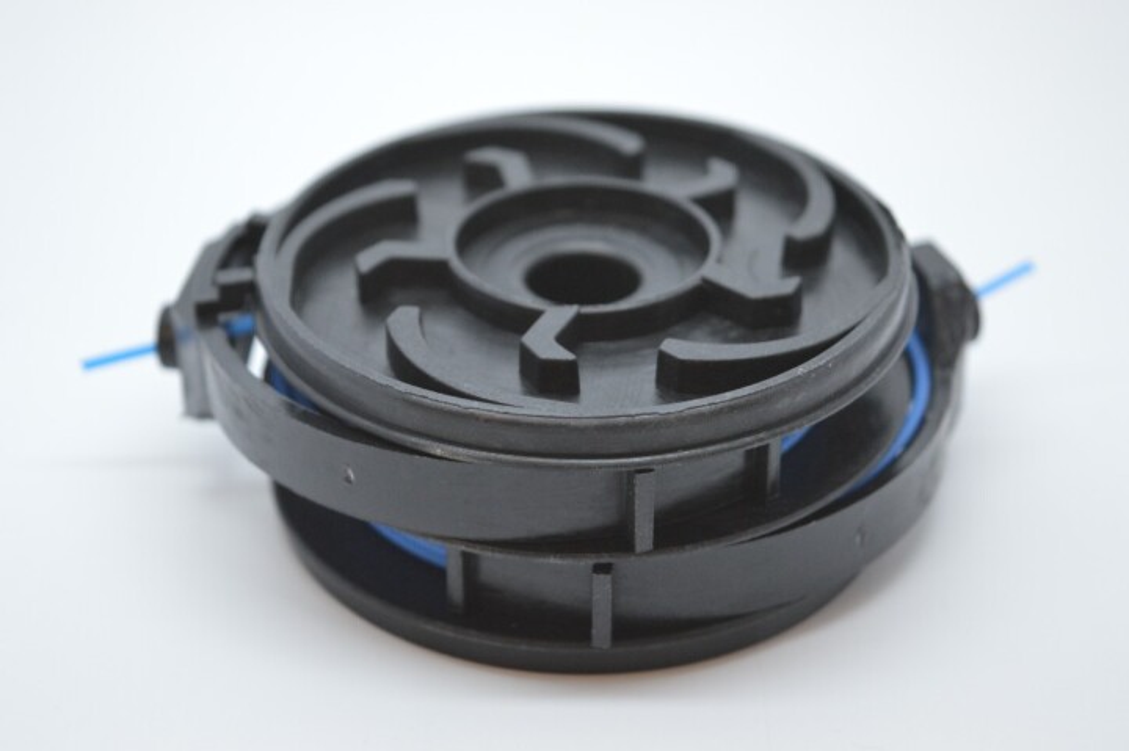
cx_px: 564
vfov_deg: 18.9
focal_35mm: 72
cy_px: 376
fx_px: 2256
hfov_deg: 28.1
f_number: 5.3
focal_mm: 48
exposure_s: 1/50
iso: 400
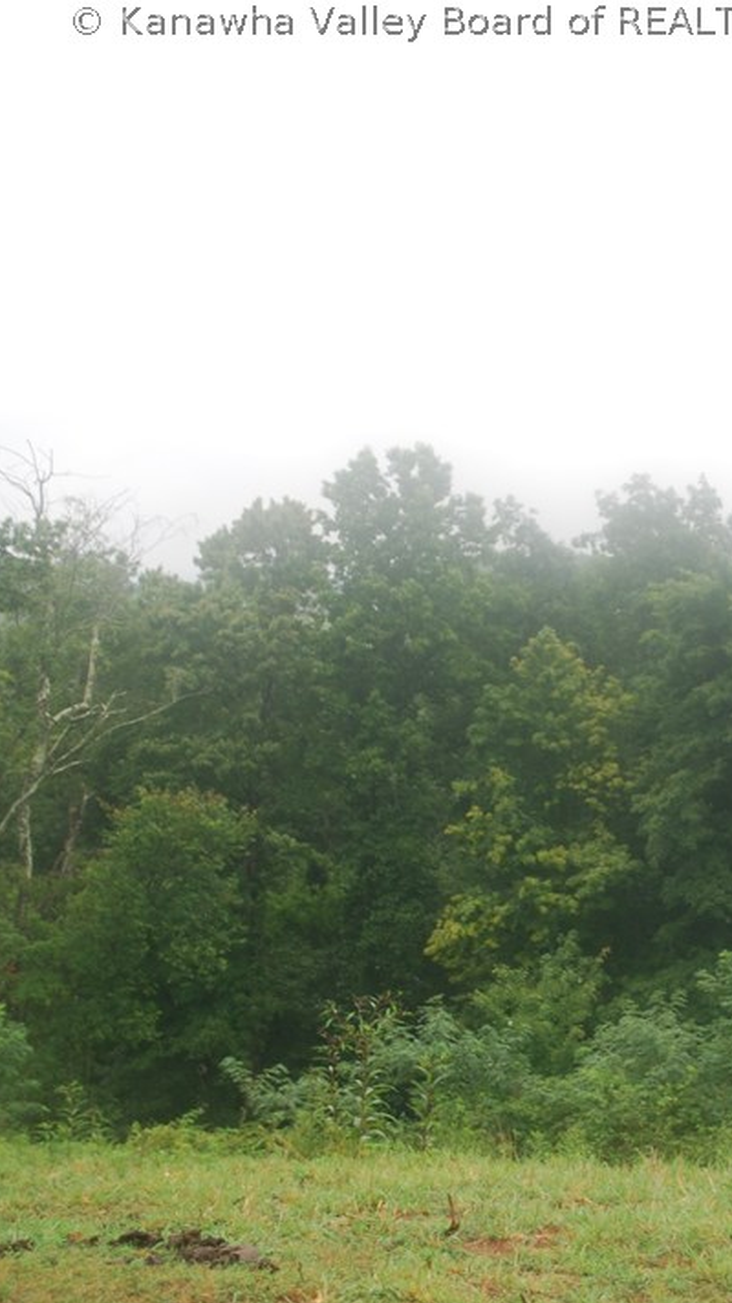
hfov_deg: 17.7
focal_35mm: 67
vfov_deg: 31.4
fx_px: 2314
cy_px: 648
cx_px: 634
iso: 125
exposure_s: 1/125
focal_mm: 28
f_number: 4.5
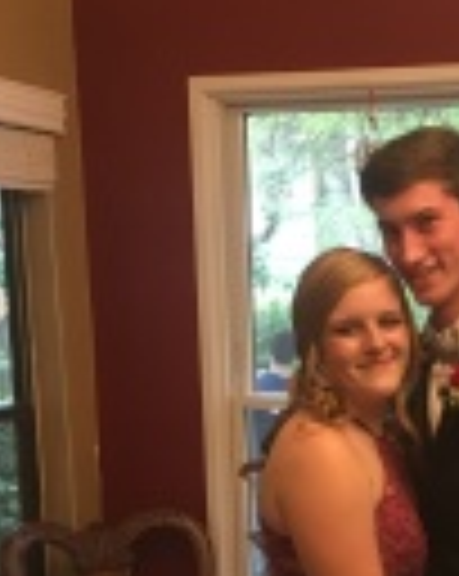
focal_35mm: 81
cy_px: 549
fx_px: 1379
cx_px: 482
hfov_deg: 18.3
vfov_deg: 22.8
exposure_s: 1/30
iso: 125
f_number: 2.2
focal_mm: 4.15
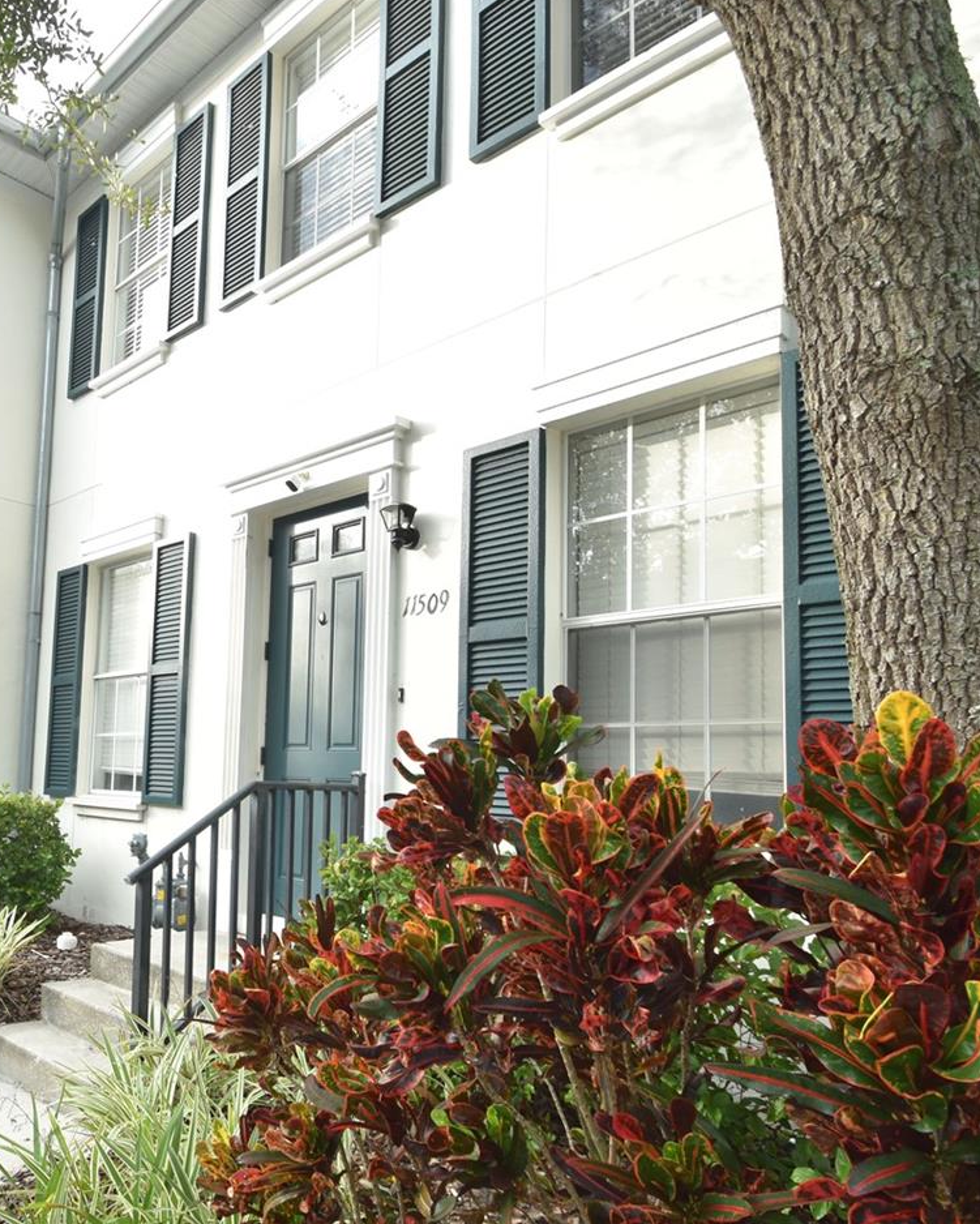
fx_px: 870
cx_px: 192
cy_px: 688
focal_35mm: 24
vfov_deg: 70.0
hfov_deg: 54.6
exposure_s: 1/250
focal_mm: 10
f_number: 8
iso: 360
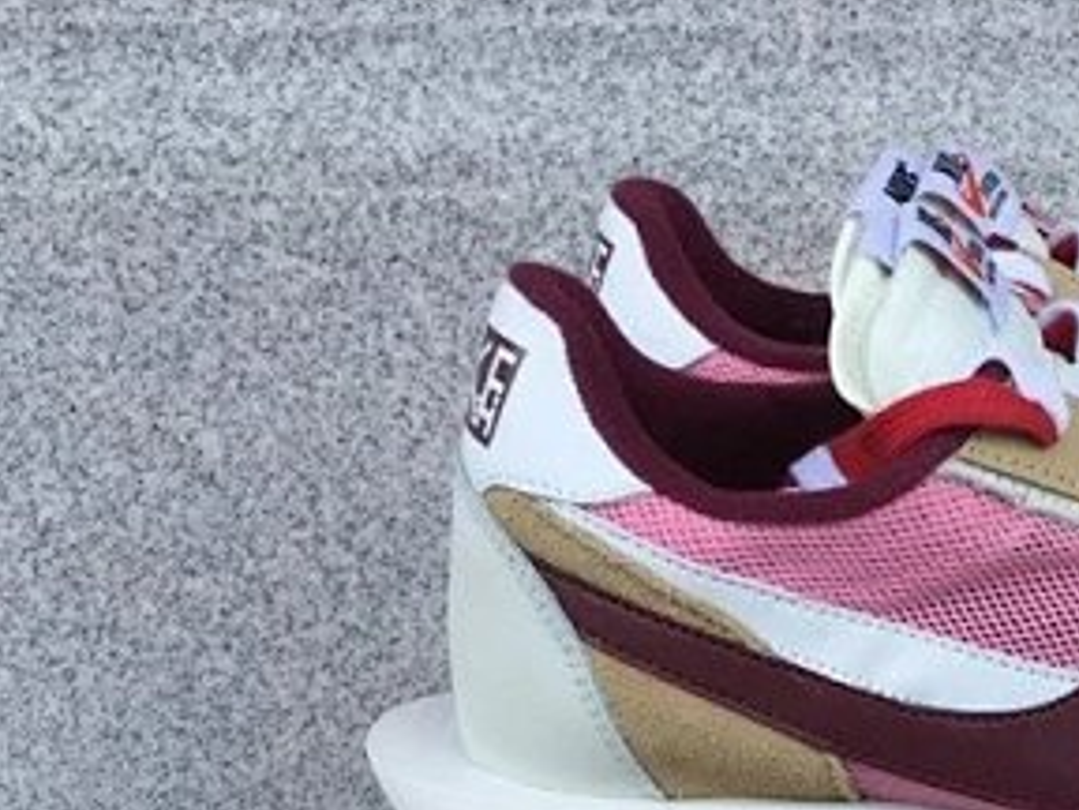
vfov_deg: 20.8
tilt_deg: -19.5
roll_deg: -0.2
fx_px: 2151
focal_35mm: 69
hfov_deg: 26.7
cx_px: 1072
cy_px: 758
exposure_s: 1/491
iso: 25
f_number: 2.4
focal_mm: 3.3
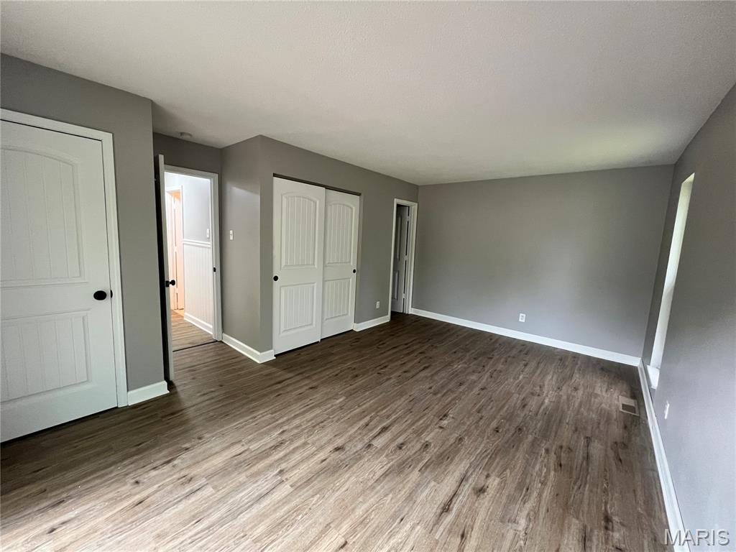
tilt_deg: -7.1
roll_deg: -2.7
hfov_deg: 106.2
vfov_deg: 89.9
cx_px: 368
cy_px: 276
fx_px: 276
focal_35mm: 13
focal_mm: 1.57
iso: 320
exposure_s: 1/60
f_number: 1.8
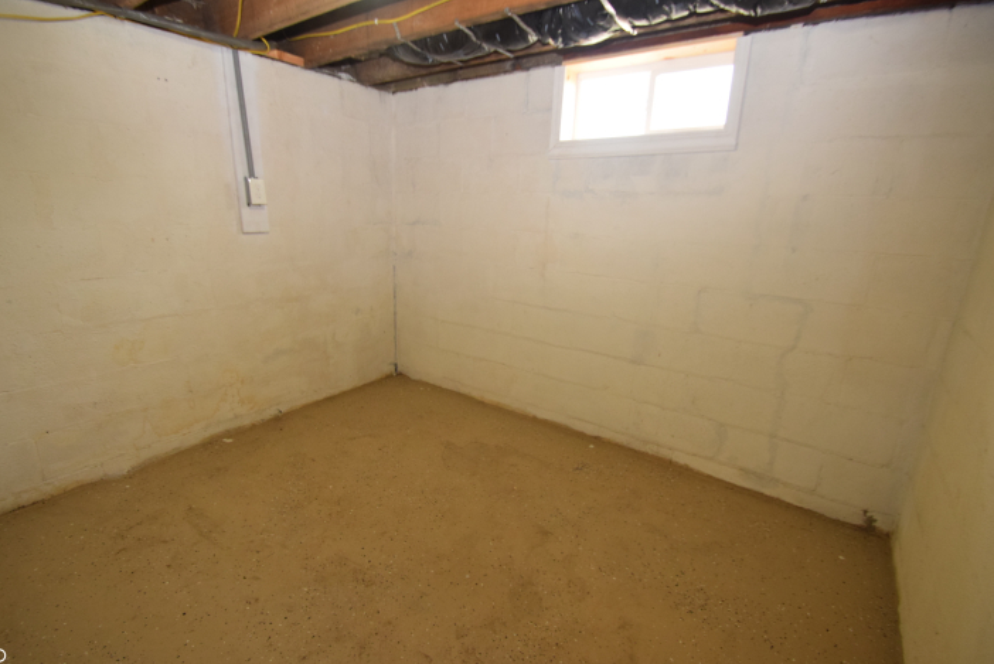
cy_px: 326
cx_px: 491
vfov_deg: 73.8
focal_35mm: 16
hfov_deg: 96.7
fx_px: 442
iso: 800
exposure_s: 1/80
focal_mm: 10
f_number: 4.5
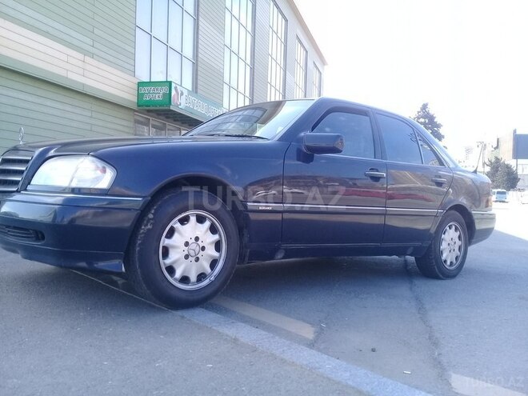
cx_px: 264
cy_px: 198
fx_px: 473
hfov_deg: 58.4
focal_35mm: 31
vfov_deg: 45.4
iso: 50
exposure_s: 1/212
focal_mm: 3.3
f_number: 2.2
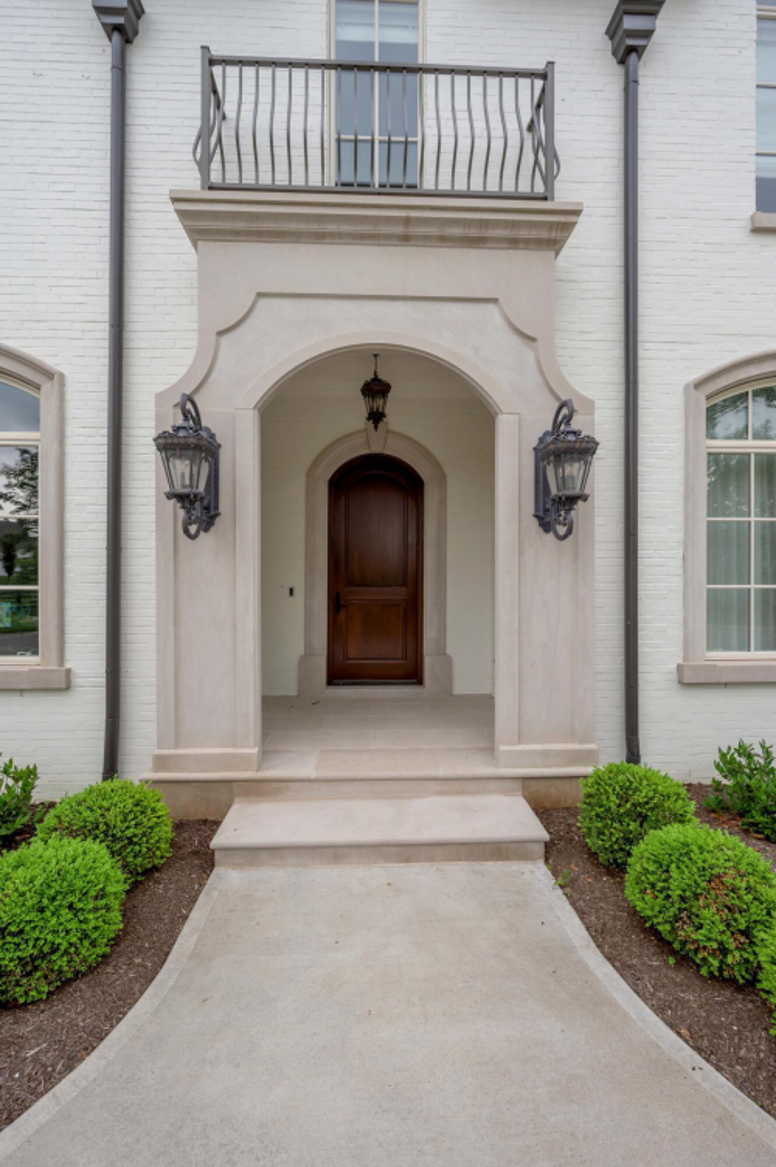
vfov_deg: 104.3
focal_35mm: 14
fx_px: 453
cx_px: 388
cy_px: 584
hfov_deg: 81.1
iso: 100
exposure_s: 1/80
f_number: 7.1
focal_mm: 14
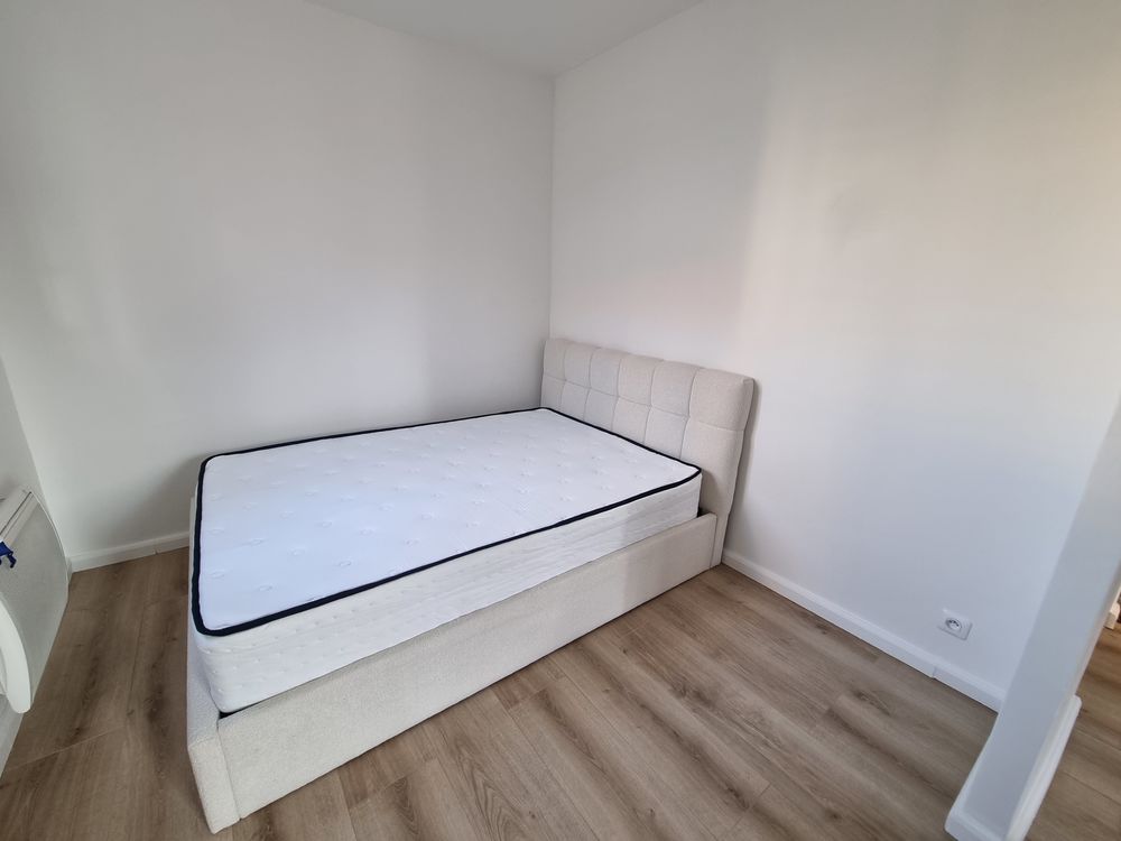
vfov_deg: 89.9
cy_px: 420
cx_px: 560
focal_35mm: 13
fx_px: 421
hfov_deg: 106.2
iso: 125
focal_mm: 2.2
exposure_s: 1/50
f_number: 2.2
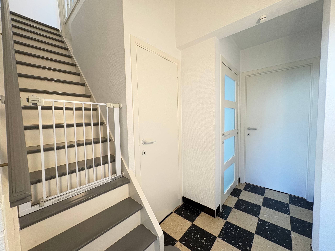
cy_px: 126
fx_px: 135
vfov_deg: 85.7
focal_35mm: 14
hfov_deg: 102.1
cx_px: 168
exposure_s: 1/50
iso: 200
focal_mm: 2.22
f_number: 2.2
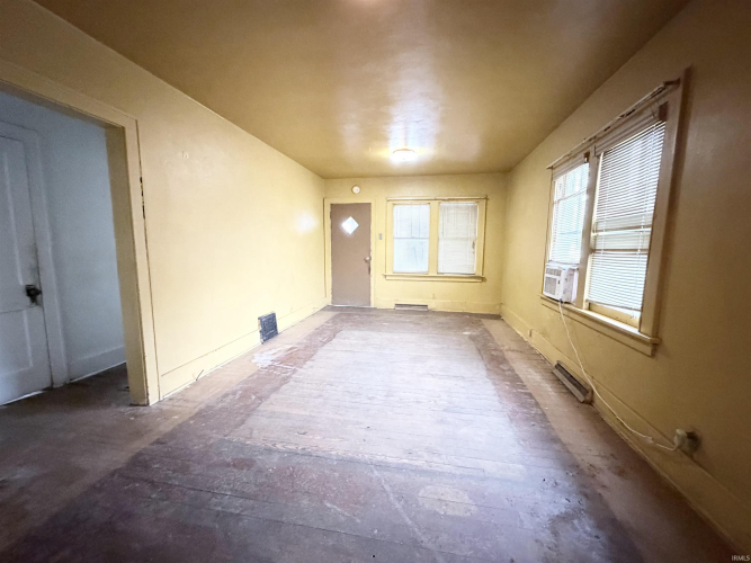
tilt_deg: -6.8
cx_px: 376
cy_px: 282
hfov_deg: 102.1
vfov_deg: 85.7
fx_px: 304
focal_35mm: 14
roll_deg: +0.8
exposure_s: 1/40
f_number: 2.2
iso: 1000
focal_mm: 2.22
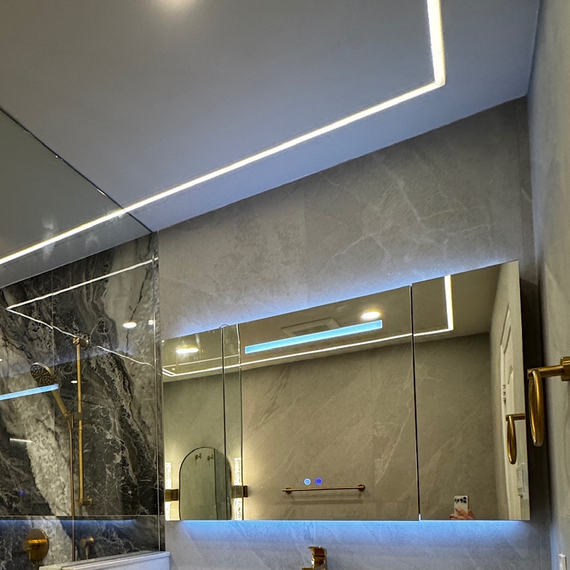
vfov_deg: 52.2
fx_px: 522
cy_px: 484
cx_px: 116
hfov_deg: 53.6
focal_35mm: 28
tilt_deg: +4.8
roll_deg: +0.5
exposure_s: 1/117
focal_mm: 2.22
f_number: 2.2
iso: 250
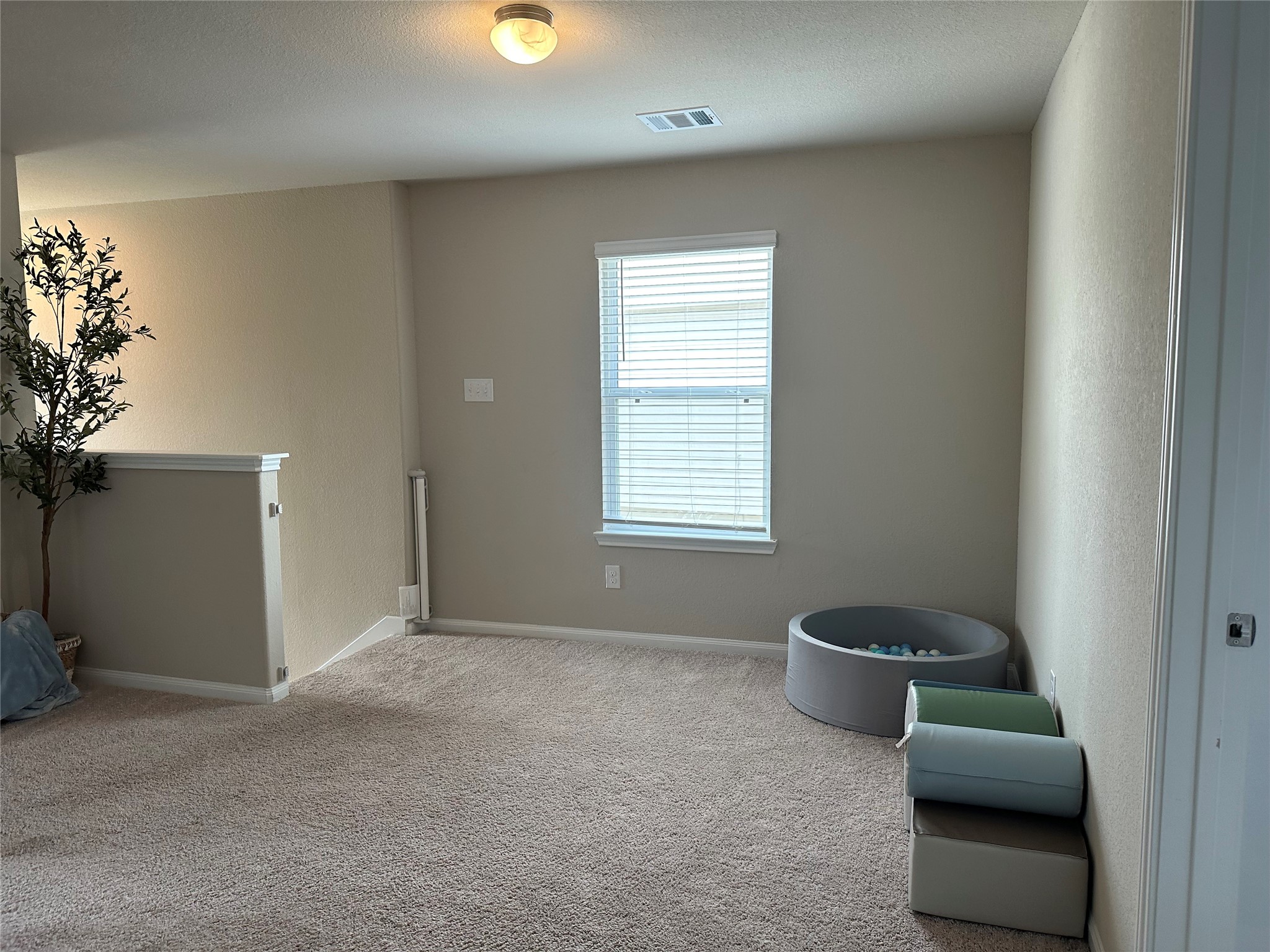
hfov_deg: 71.6
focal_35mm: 24
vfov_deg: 56.8
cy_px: 476
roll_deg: +0.3
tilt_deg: -5.7
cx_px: 635
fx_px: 881
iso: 160
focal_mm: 6.86
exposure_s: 1/120
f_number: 1.78
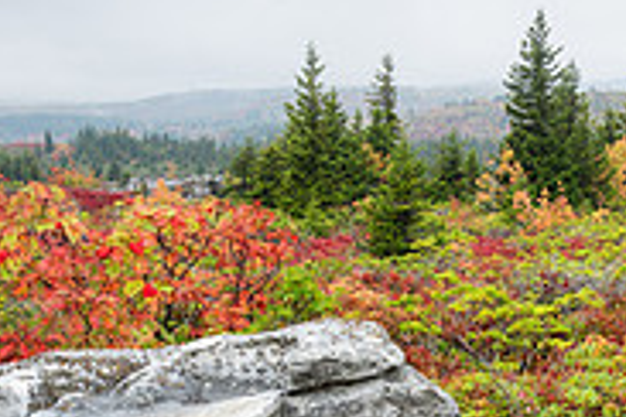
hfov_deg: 20.7
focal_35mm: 98
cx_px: 438
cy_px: 562
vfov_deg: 13.4
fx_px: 1704
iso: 100
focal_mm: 31
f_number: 13
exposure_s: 1/15
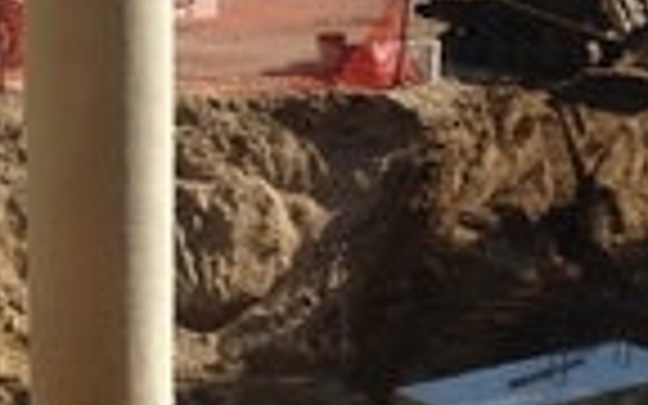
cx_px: 288
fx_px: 1801
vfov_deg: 12.8
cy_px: 173
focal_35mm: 102
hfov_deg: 20.4
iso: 50
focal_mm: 4.12
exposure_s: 1/1085
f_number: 2.4
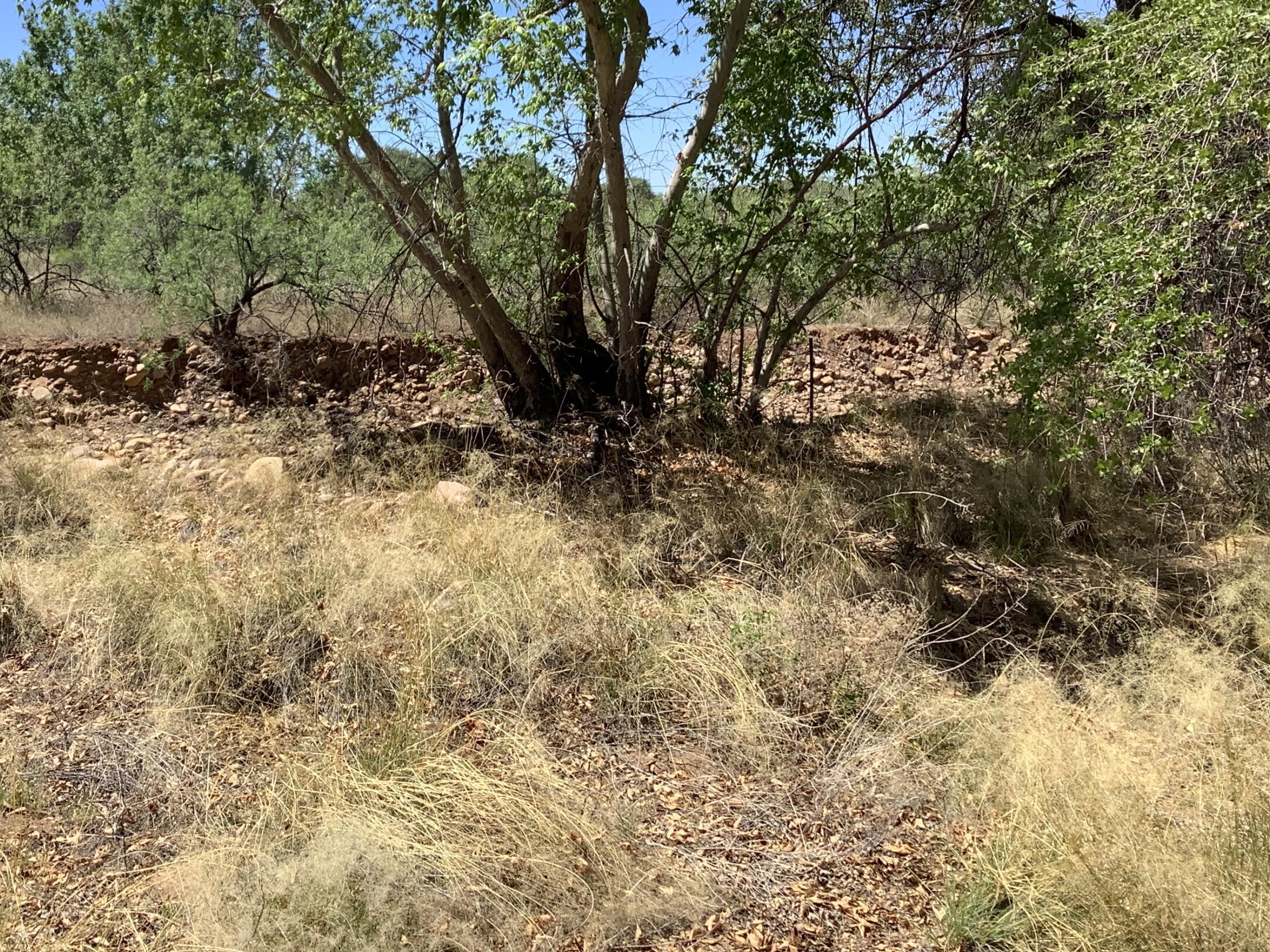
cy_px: 337
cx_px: 462
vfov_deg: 33.4
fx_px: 1578
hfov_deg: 43.4
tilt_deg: -5.2
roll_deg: +1.1
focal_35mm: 43
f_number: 2.4
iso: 25
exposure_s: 1/947
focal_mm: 3.3
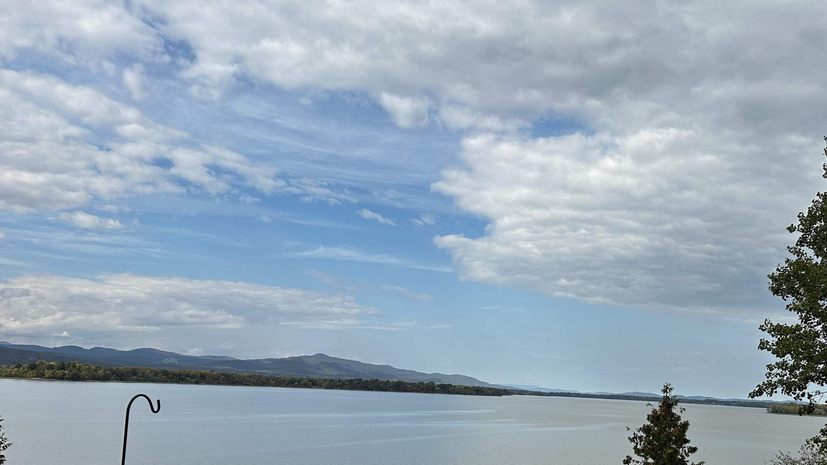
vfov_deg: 33.1
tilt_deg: +4.0
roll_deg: -2.9
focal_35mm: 35
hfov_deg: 56.2
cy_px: 342
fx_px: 768
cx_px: 494
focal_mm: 6.86
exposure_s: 1/5848
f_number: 1.78
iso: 80
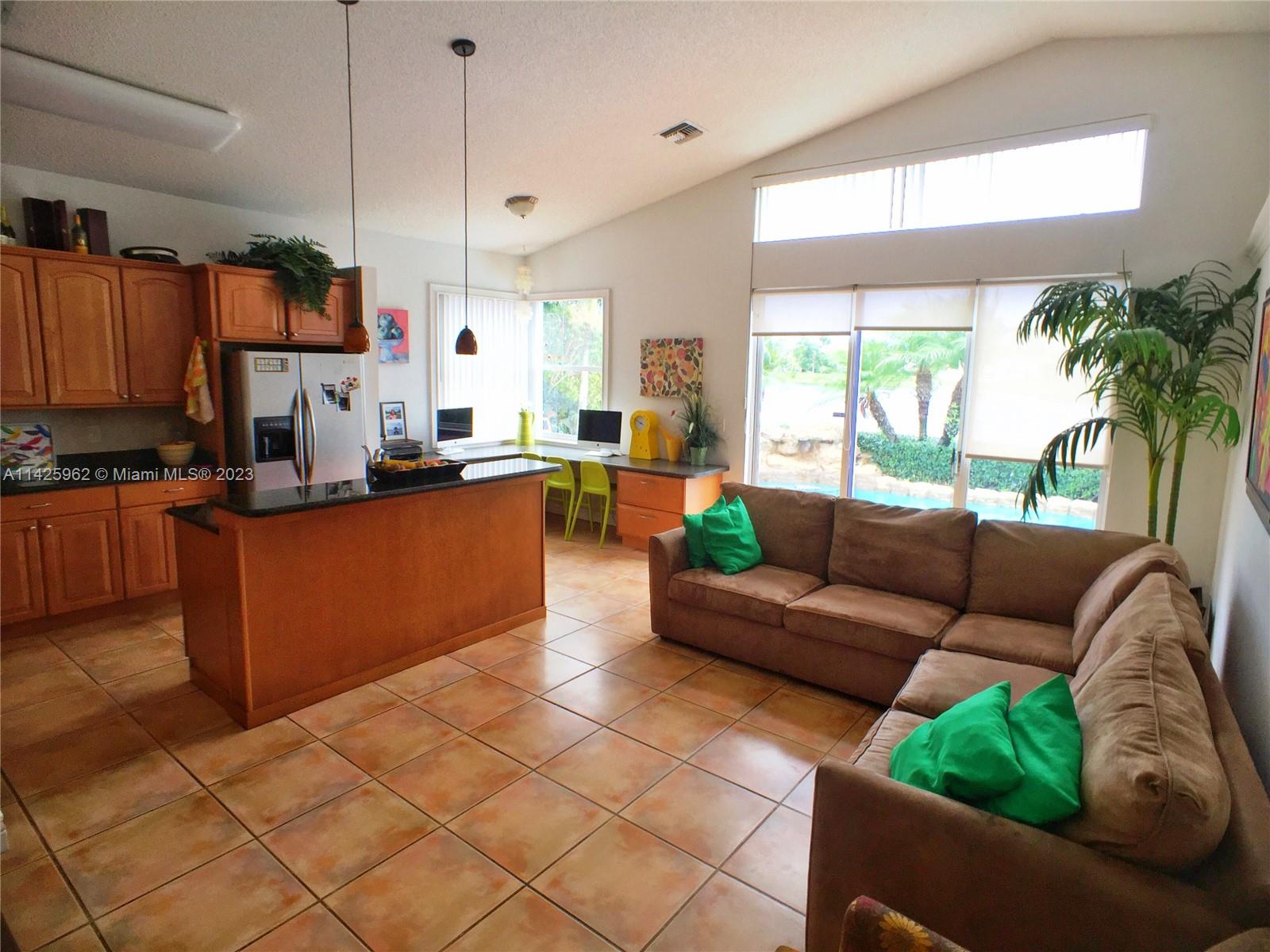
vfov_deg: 48.2
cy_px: 476
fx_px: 1064
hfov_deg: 61.7
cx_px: 635
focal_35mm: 29
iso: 32
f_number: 2.2
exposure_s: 1/124
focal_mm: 4.15
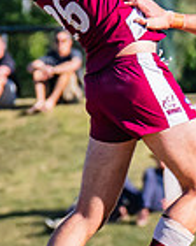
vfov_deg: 1.0
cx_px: 380
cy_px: 53
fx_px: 13770
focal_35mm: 1899
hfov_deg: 0.8
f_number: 7.1
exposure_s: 1/2000
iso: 800
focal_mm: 290
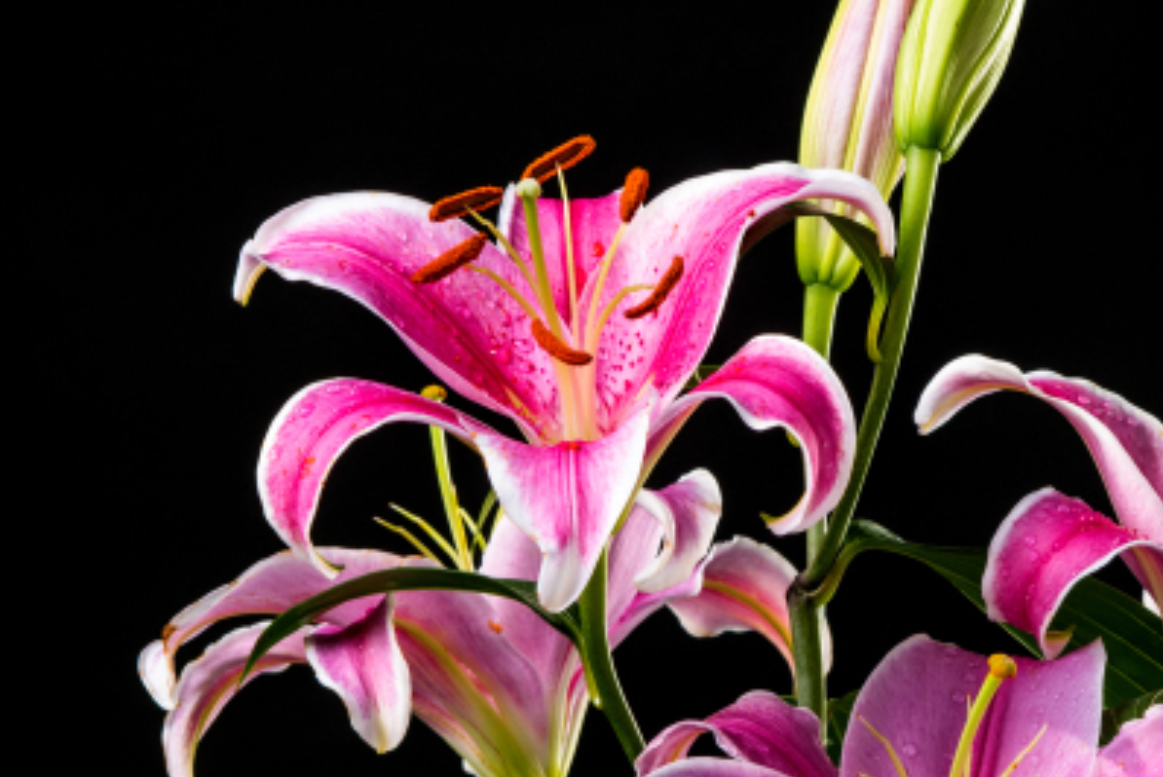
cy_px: 665
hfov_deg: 11.4
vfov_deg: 7.6
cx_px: 807
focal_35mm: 180
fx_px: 5819
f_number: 13
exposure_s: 1/125
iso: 100
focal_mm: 70
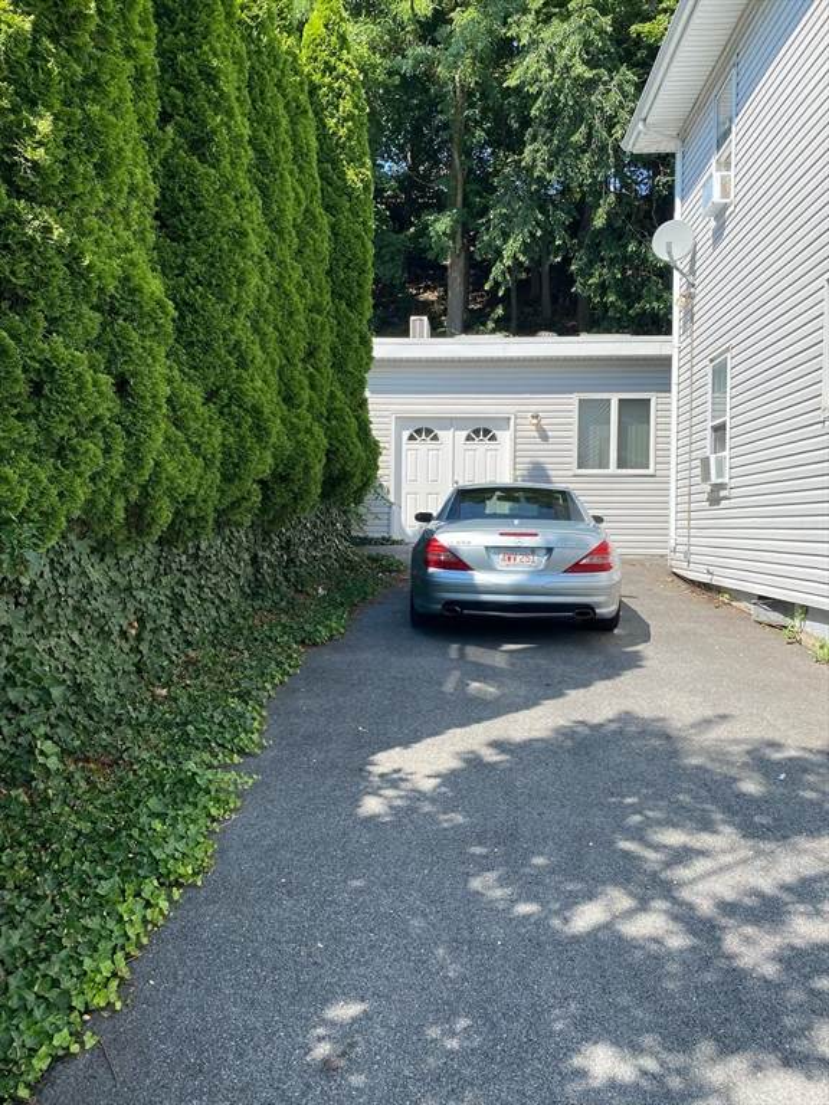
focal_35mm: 26
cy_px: 552
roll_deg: +1.2
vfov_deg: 67.3
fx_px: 830
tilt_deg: -0.3
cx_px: 414
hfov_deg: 53.1
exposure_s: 1/1330
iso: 32
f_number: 1.8
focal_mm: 4.25
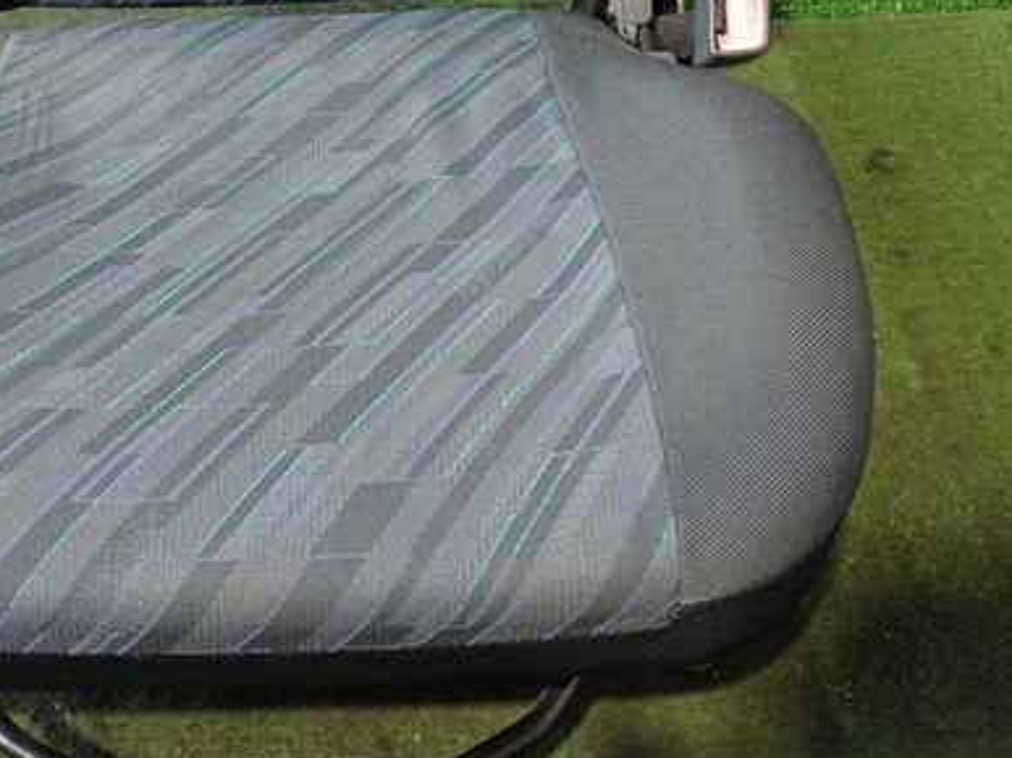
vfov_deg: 26.0
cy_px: 309
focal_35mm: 56
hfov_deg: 33.9
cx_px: 296
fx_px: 1636
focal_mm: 6.37
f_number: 2.5
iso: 800
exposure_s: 1/30
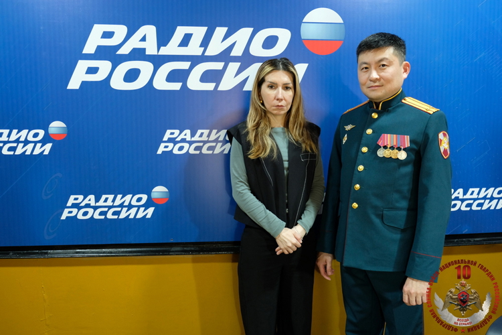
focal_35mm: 31
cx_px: 251
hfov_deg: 60.3
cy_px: 168
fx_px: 432
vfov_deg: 42.3
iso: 1000
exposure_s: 1/25
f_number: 3.2
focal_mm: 20.5
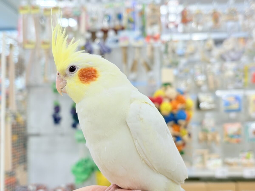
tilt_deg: +3.8
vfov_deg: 28.0
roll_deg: +1.9
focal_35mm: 52
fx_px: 383
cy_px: 96
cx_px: 128
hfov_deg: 36.8
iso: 32
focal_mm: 5.96
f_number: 1.6
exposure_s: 1/50
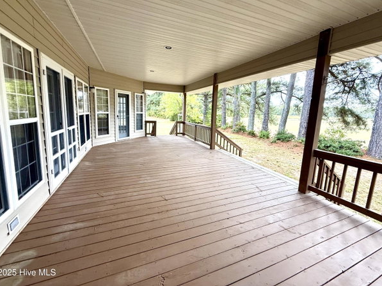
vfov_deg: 81.7
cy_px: 133
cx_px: 195
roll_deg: -0.9
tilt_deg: -6.9
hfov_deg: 98.1
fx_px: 166
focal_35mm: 15
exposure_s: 1/99
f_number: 2.2
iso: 100
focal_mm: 2.22
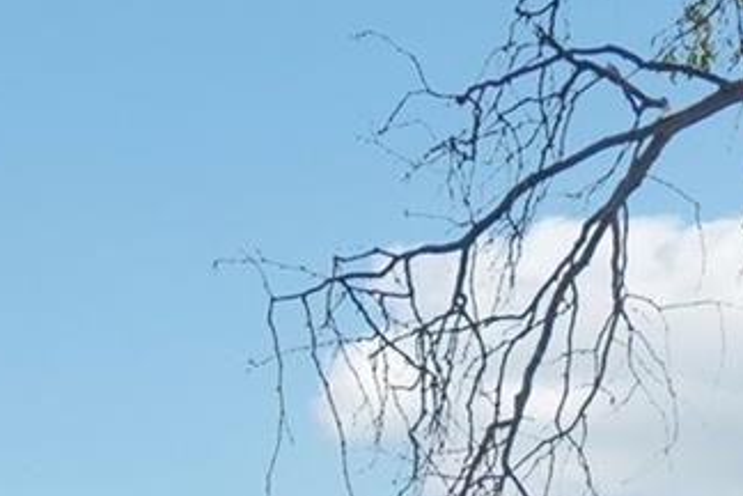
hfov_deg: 27.3
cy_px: 1095
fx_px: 1527
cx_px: 372
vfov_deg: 14.2
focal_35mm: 74
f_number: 8
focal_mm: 10
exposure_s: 1/1000
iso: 400
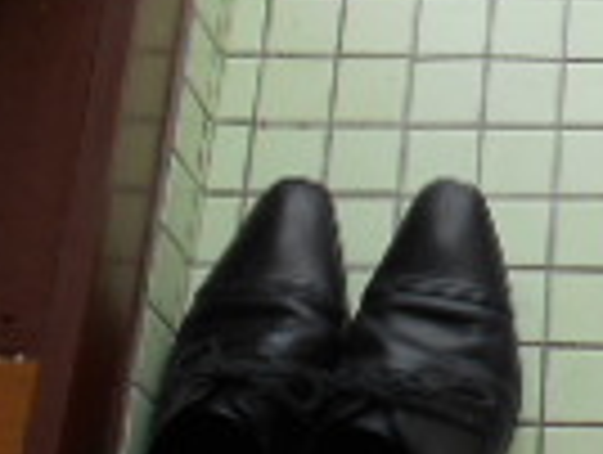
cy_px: -67
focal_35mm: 124
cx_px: 760
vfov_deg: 11.8
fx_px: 2164
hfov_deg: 15.2
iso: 80
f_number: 3.2
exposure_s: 1/100
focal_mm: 4.6
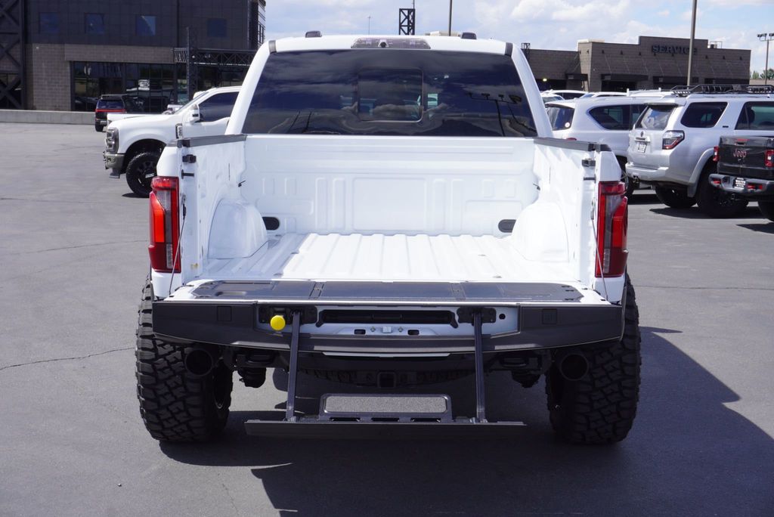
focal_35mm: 48
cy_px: 258
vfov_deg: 28.1
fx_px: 1033
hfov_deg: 41.1
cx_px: 387
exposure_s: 1/125
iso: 100
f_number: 11
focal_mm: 32
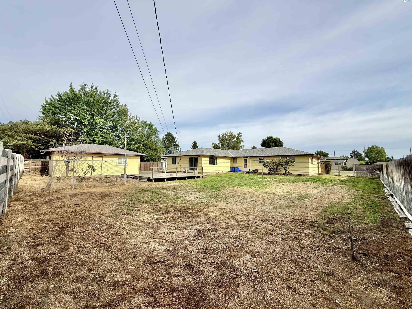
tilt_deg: +4.1
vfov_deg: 85.7
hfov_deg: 102.1
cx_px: 206
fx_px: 167
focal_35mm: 14
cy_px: 154
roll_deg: -0.5
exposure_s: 1/2506
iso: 50
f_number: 2.2
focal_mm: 2.22
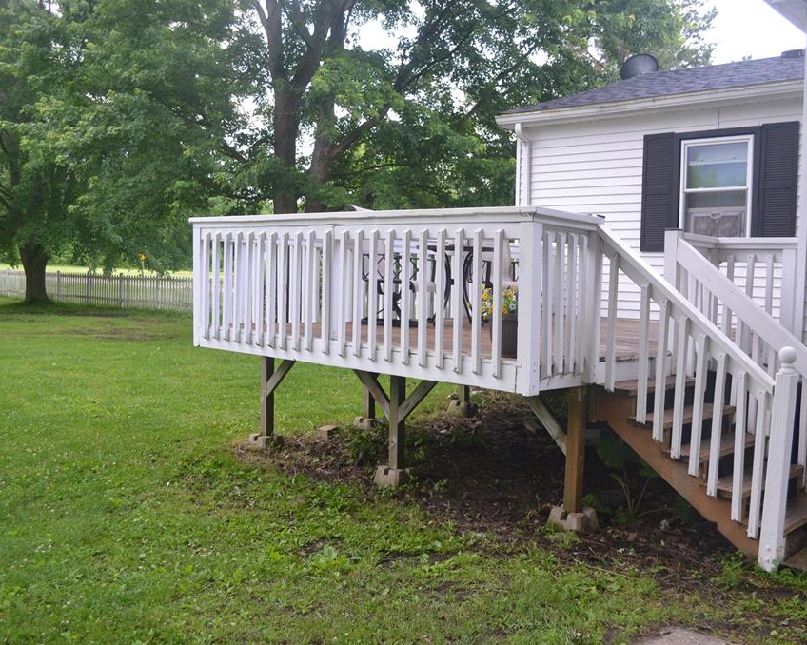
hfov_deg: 52.8
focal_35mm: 34
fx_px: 812
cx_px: 437
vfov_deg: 43.3
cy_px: 323
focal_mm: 20
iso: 400
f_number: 5
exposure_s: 1/100
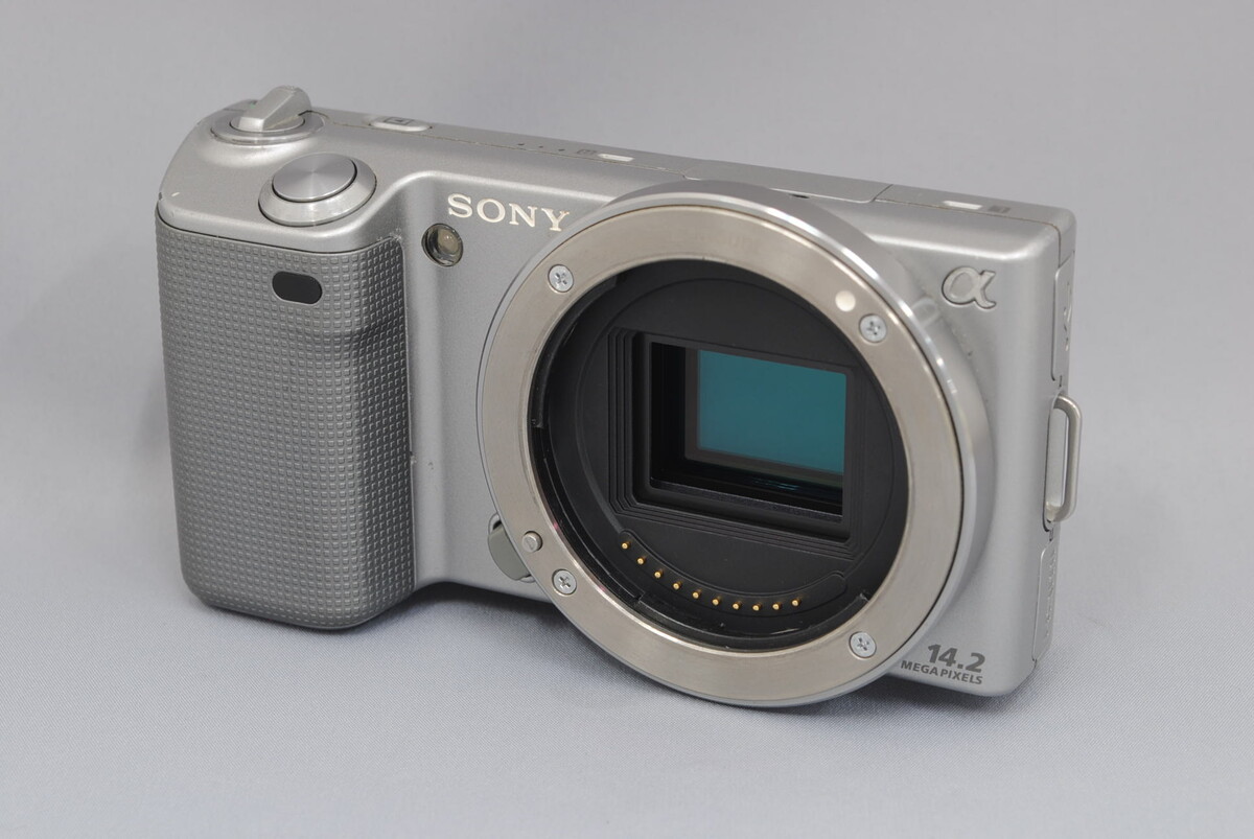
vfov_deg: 16.6
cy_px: 420
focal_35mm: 82
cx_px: 627
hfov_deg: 24.6
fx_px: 2877
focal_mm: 55
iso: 100
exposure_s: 1/1.6
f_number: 13
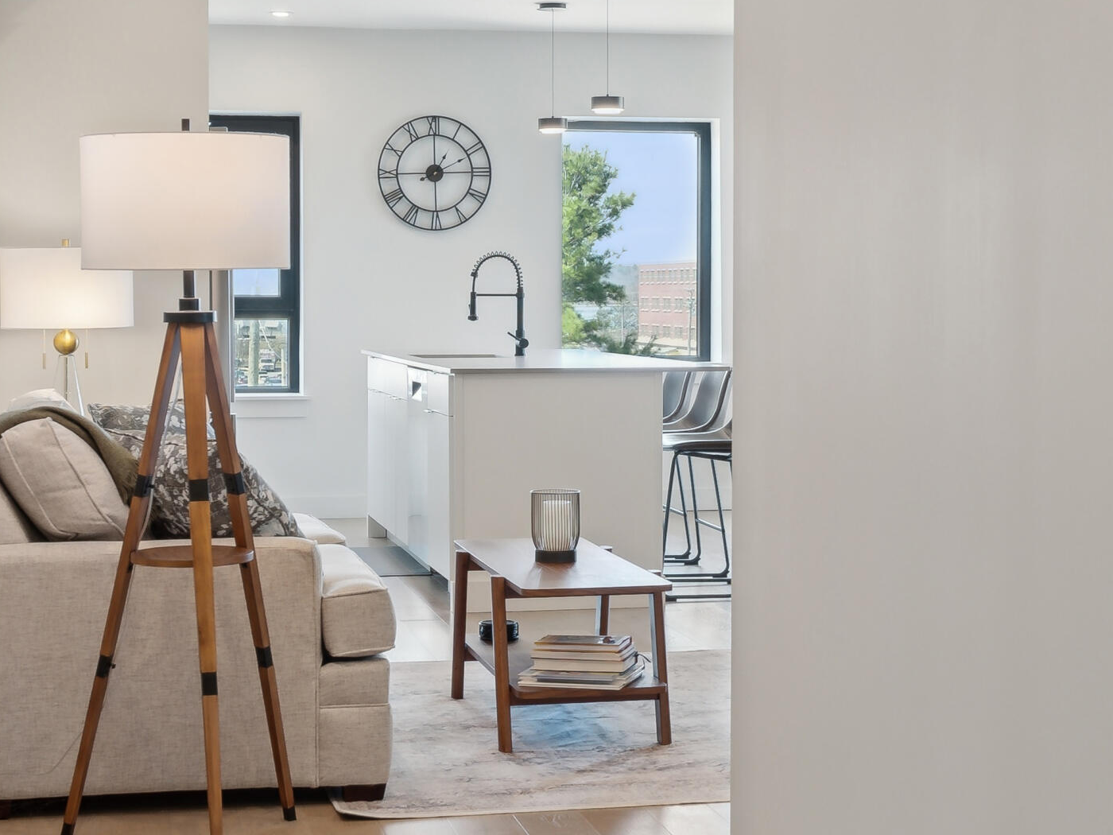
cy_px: 346
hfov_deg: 28.6
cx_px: 584
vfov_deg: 21.6
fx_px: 2186
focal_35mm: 68
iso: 640
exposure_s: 1/30
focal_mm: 33
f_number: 7.1
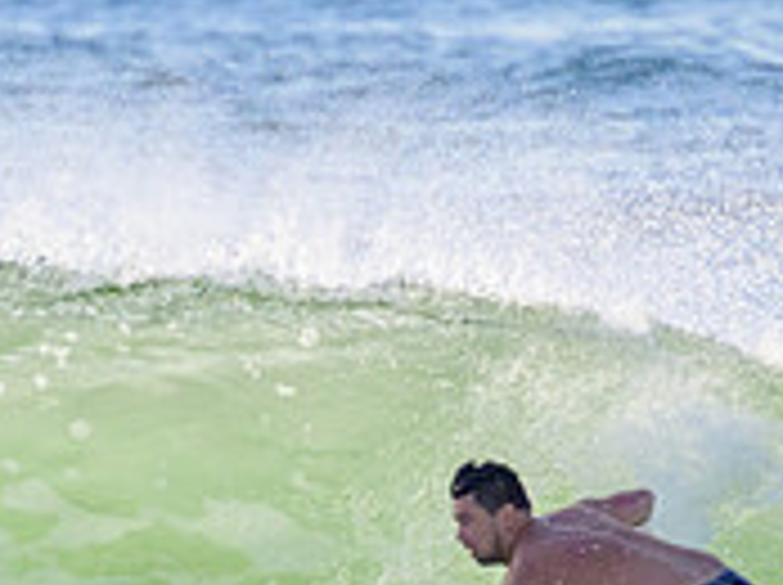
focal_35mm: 2571
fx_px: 58075
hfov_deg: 0.8
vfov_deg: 0.6
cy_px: 785
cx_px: 68
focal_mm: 800
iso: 1600
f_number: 11
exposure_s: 1/2000
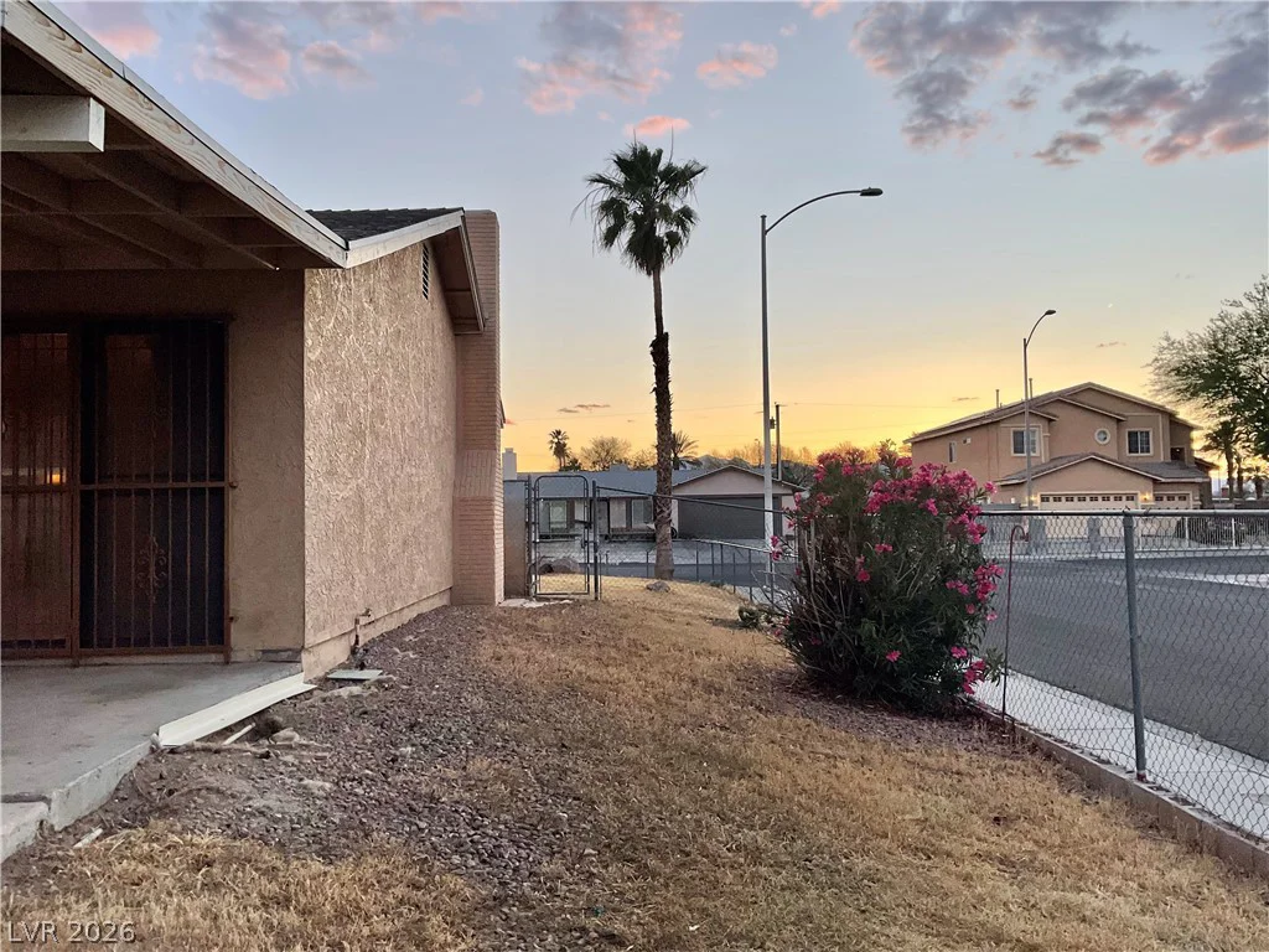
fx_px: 1063
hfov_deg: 61.7
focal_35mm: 29
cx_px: 634
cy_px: 476
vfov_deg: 48.2
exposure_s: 1/236
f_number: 1.8
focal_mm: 3
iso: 16
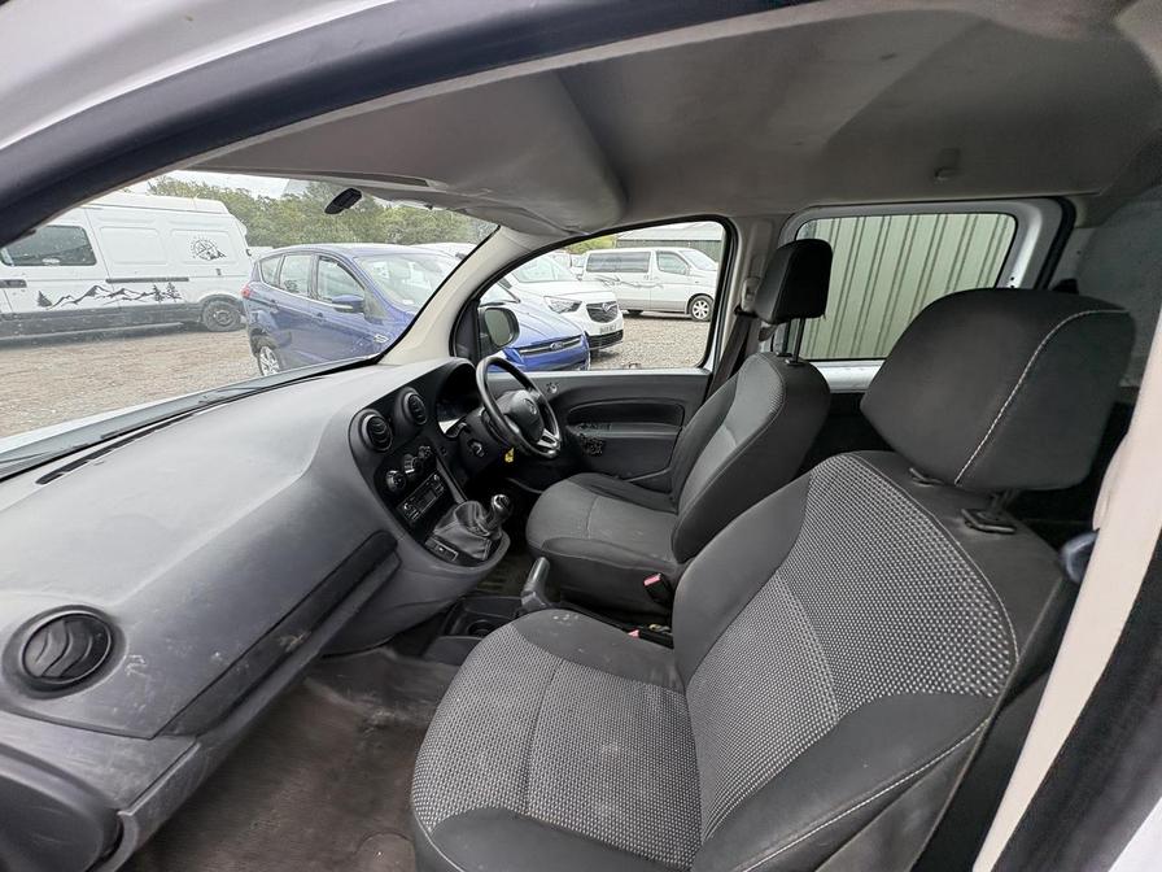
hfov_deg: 102.1
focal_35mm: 14
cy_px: 436
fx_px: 470
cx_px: 581
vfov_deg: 85.7
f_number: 2.2
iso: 64
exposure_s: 1/157
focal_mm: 2.22
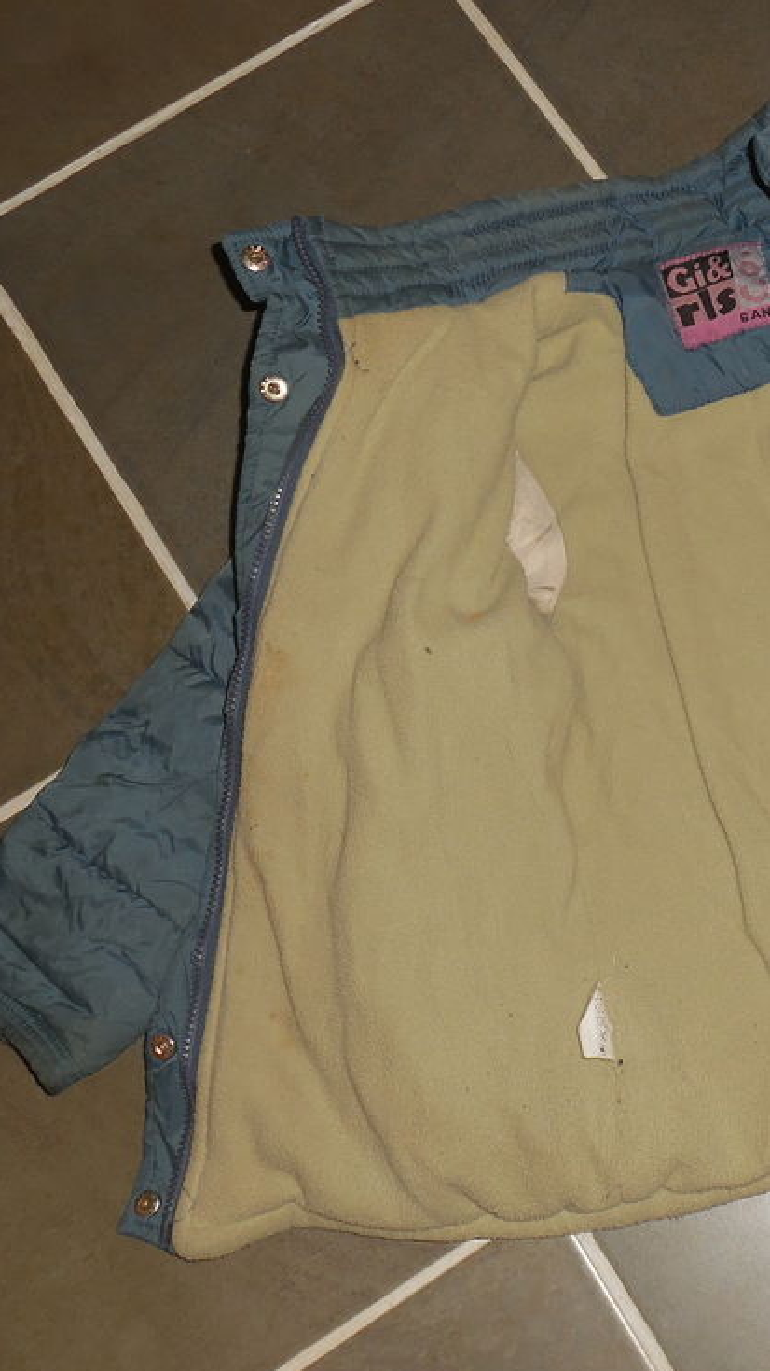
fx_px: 1562
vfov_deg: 47.4
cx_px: 720
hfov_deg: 26.6
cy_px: 696
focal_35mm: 43
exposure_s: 1/25
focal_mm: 5.2
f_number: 4
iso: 125
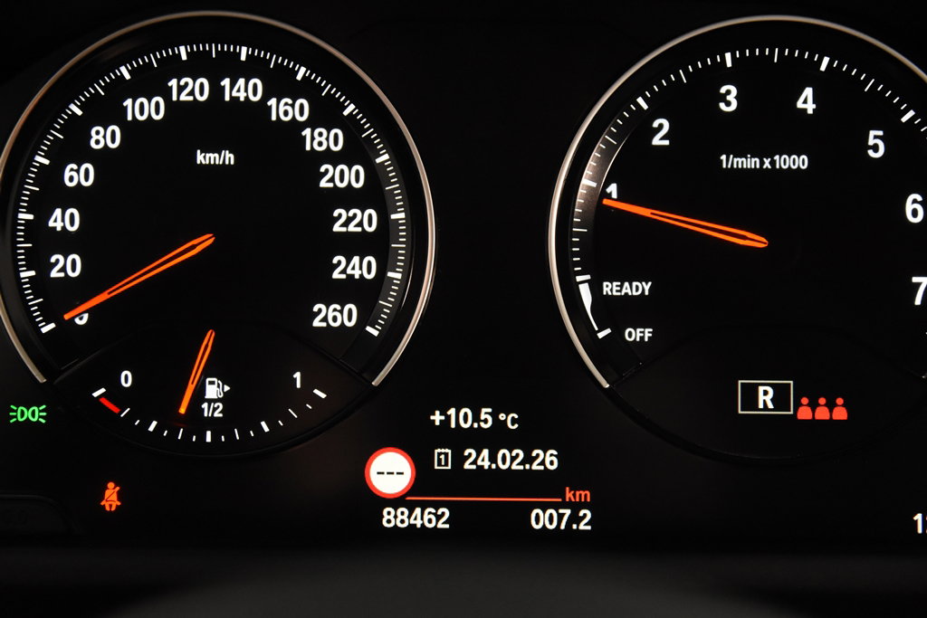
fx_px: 2009
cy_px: 309
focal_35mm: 78
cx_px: 464
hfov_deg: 26.0
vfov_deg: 17.5
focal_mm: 52
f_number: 3.8
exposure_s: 1/80
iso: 3600
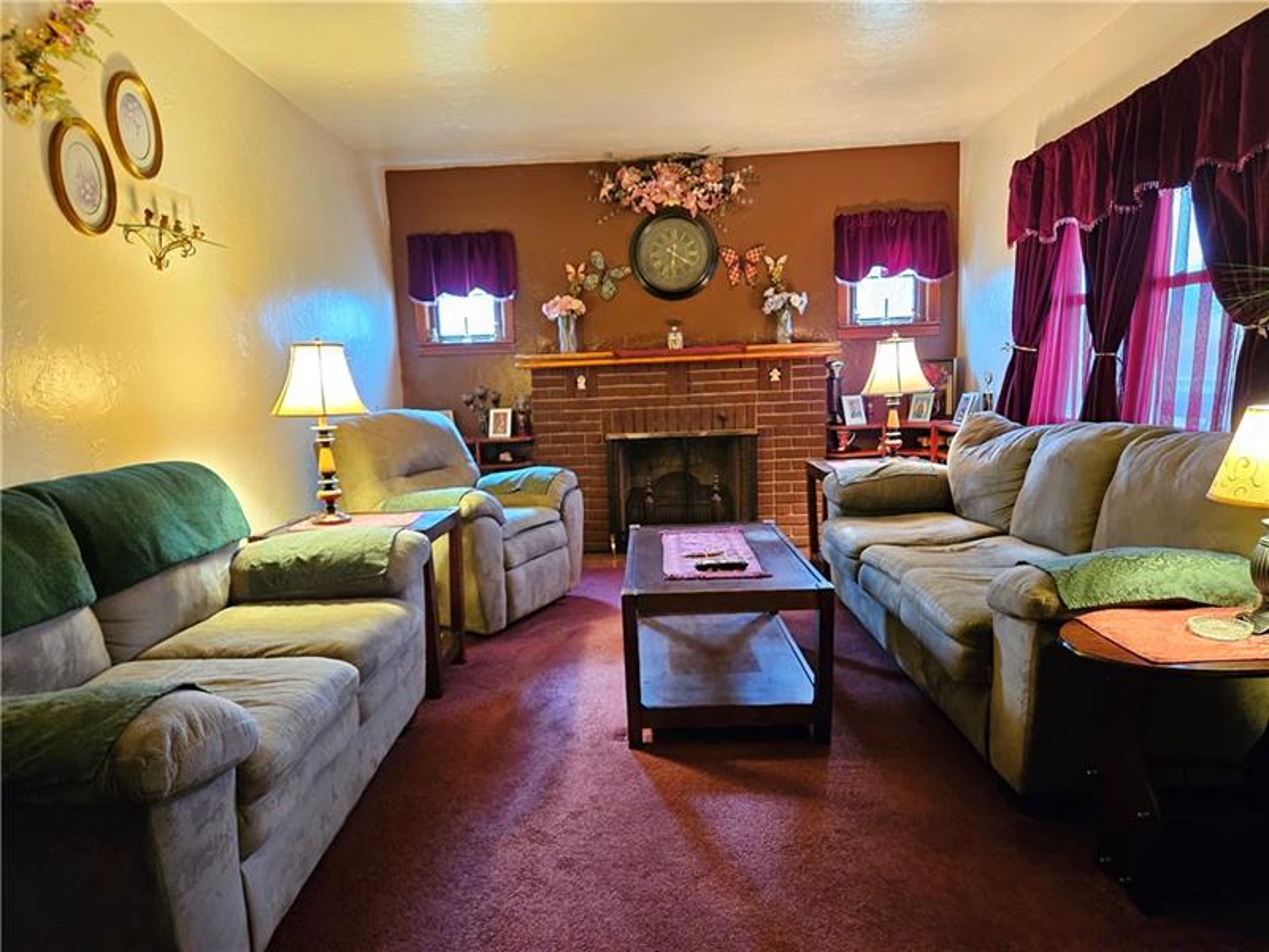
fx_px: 843
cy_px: 476
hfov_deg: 73.9
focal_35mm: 23
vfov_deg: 58.9
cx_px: 634
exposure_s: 1/20
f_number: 1.8
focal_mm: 5.4
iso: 1600
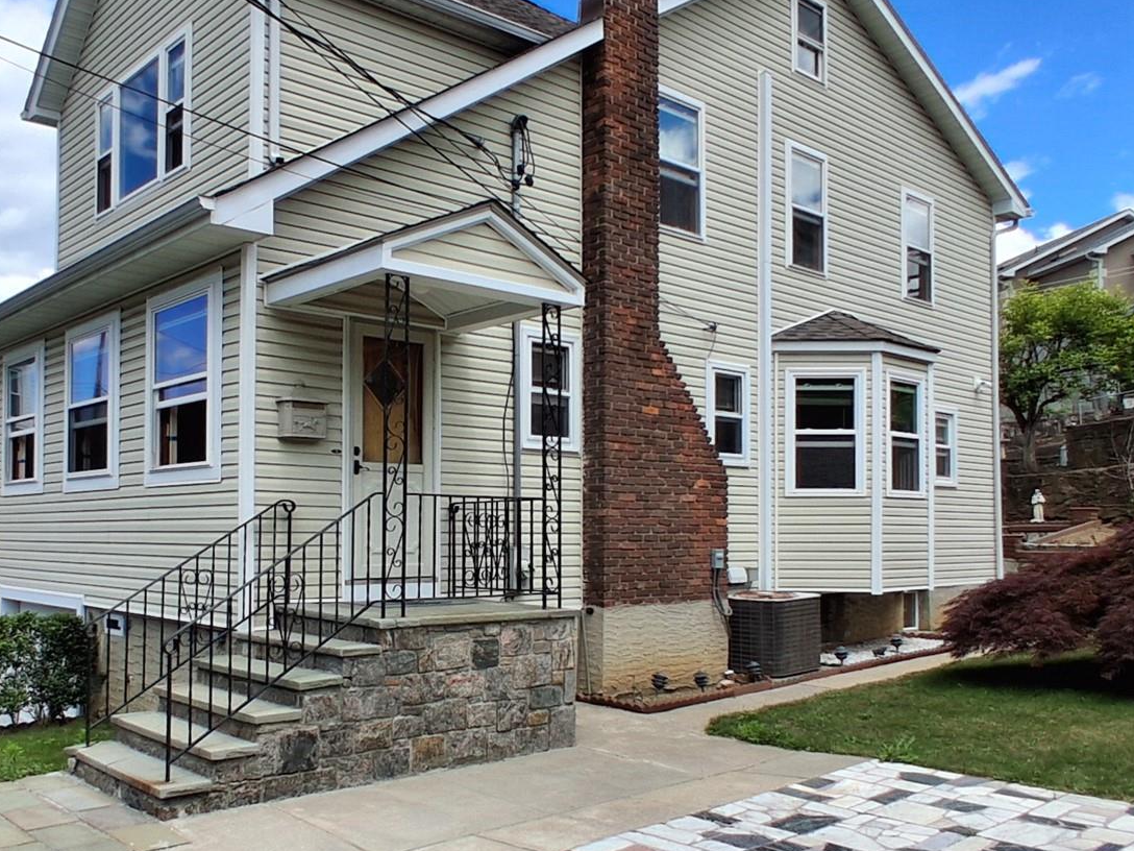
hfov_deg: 56.5
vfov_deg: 43.8
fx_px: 1048
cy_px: 530
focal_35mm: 32
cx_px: 476
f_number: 2.2
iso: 50
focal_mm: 1.4
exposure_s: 1/1252
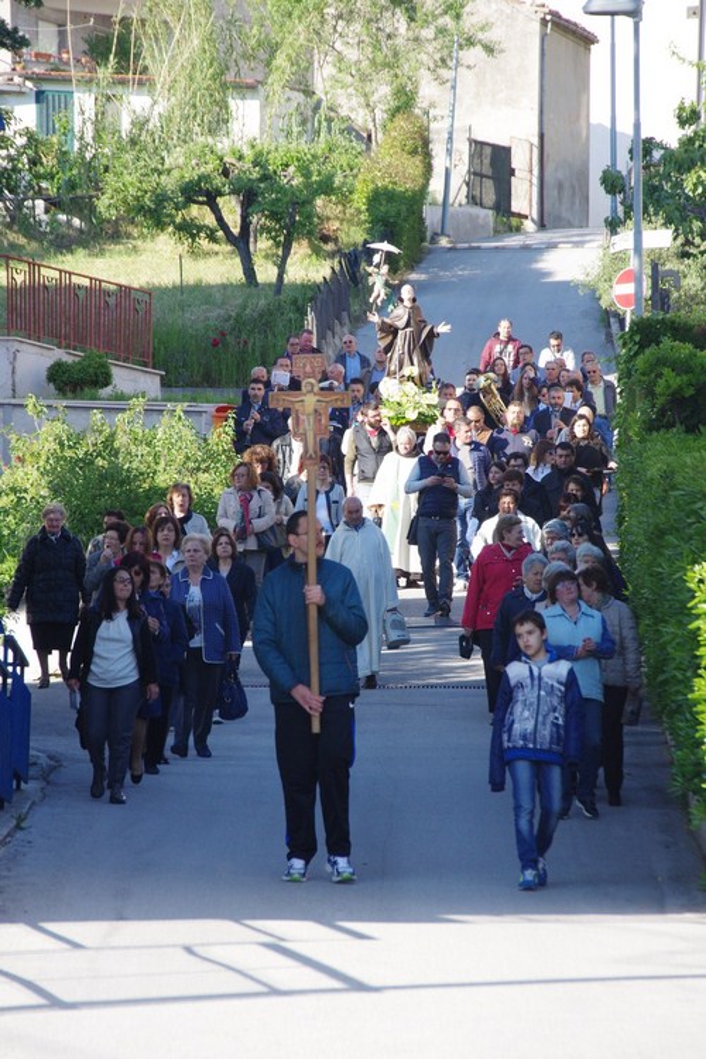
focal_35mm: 232
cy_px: 530
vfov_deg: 8.9
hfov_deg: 5.9
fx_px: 6824
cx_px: 353
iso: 640
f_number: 8
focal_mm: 155
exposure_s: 1/250
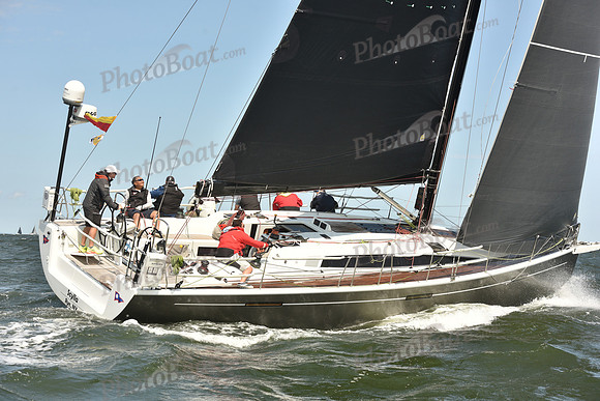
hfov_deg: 28.8
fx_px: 1167
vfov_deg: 19.5
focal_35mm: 70
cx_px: 300
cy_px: 200
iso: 250
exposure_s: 1/800
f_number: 8
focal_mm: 70
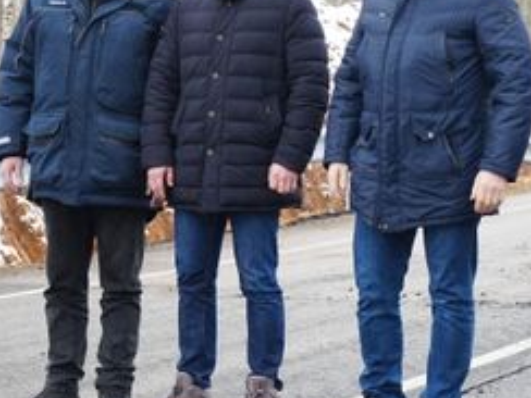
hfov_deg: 17.8
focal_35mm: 110
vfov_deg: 13.5
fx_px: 1687
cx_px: 406
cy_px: 200
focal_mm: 40
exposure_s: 1/160
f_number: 5.6
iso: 800
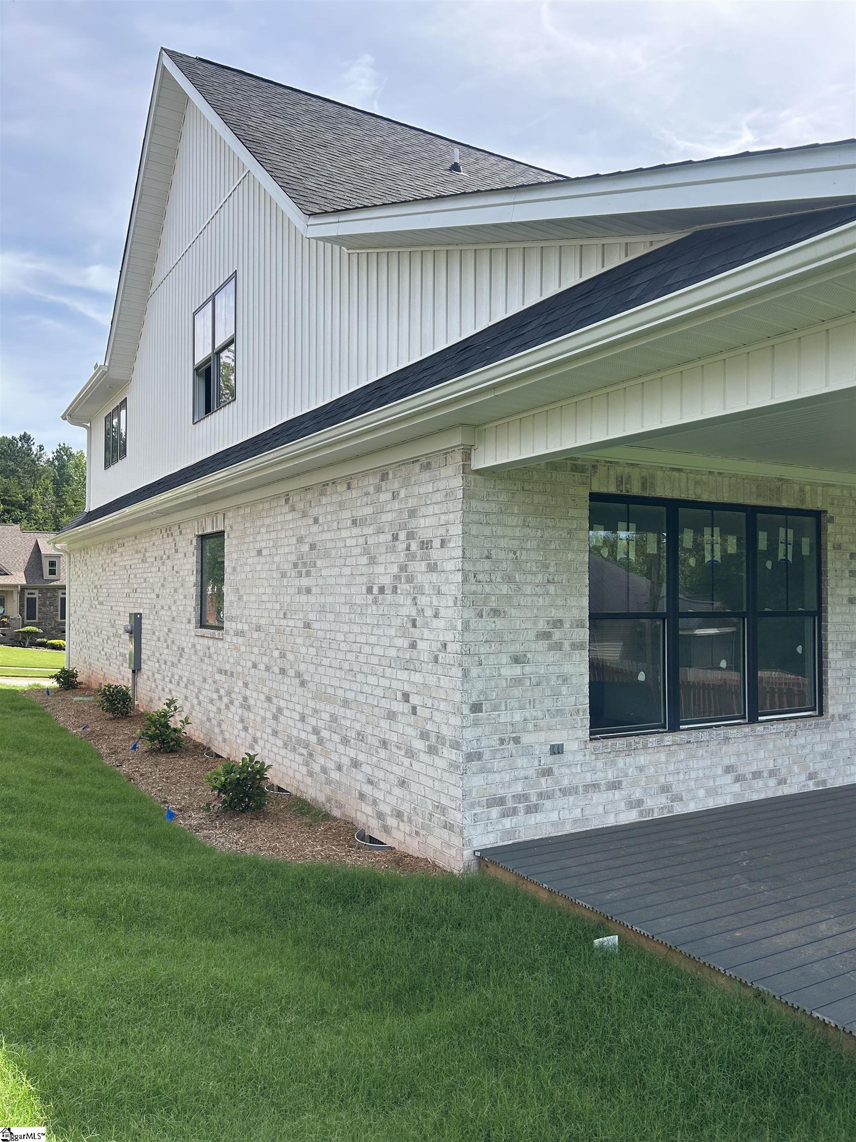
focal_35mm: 26
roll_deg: -0.3
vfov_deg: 67.3
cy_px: 571
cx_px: 428
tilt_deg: +1.7
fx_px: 857
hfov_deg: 53.1
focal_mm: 5.7
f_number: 1.5
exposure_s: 1/1901
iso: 50
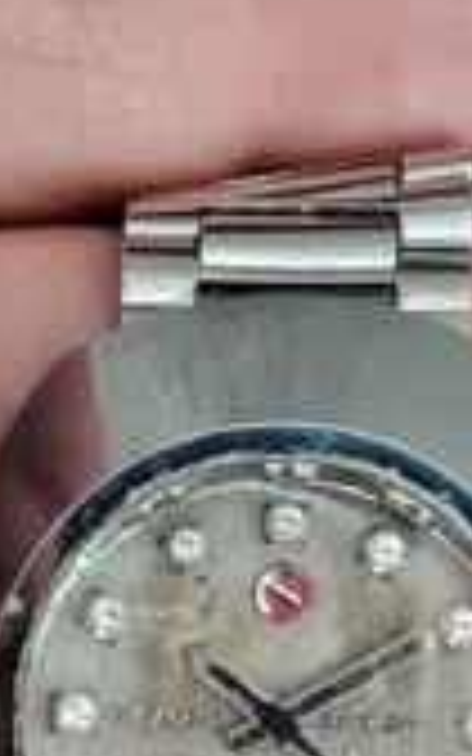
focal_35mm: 182
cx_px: 4
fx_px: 3746
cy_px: 756
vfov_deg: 11.4
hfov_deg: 7.2
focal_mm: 5.25
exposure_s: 1/25
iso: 1772
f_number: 1.75
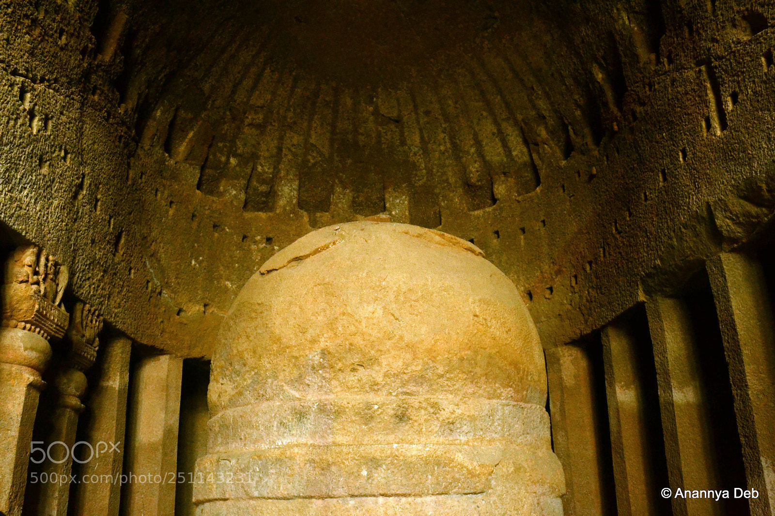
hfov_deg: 57.2
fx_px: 710
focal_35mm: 33
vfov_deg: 40.0
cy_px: 258
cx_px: 388
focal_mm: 22
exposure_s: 1/30
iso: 1600
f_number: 5.6
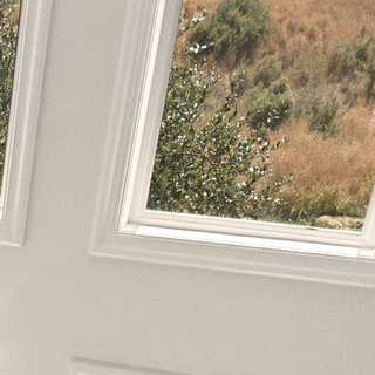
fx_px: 1066
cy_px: 504
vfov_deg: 18.4
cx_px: -300
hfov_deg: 16.6
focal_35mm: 87
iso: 500
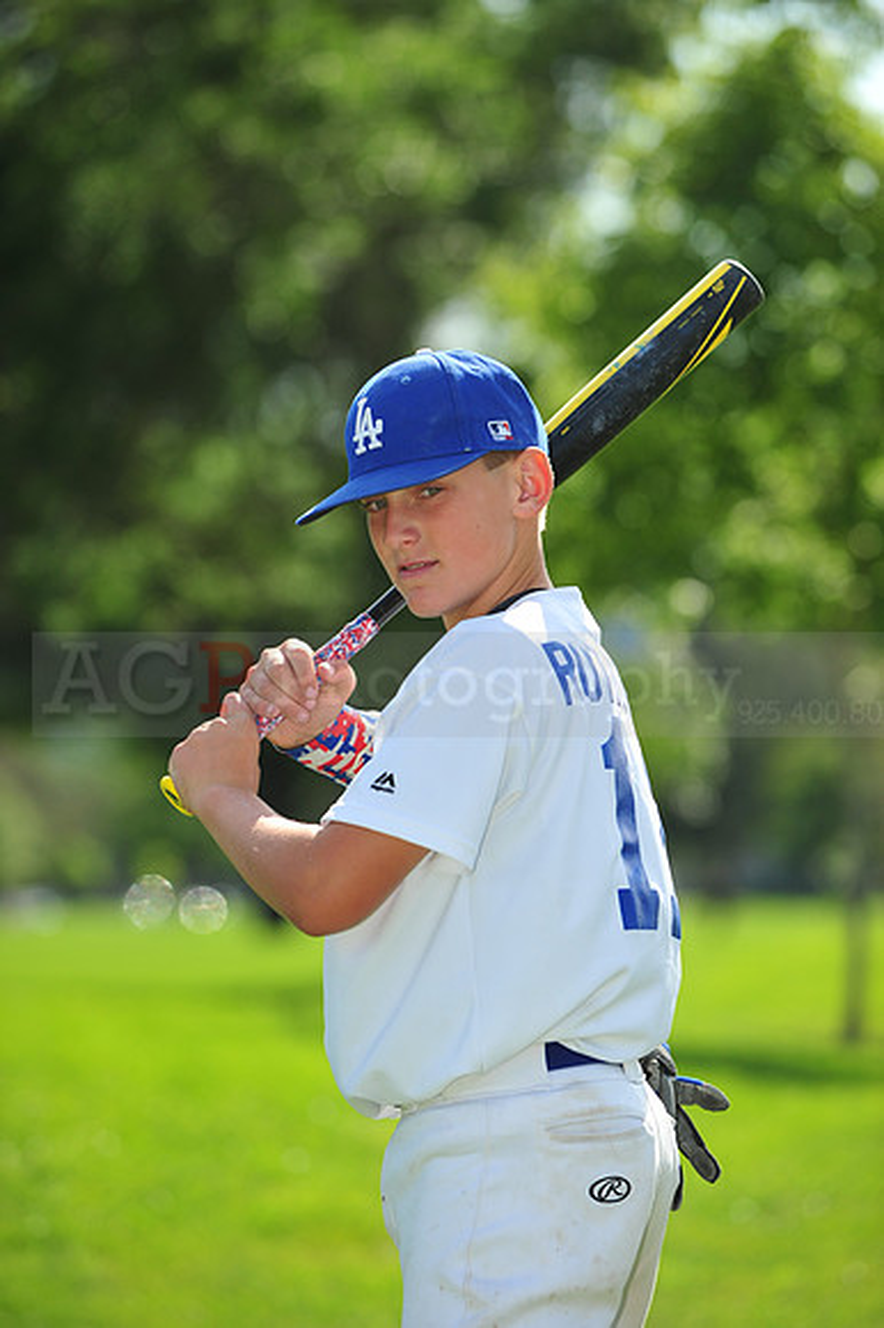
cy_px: 664
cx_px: 442
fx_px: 6453
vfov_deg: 11.8
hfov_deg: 7.8
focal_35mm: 175
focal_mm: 175
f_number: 4.5
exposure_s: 1/2000
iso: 320
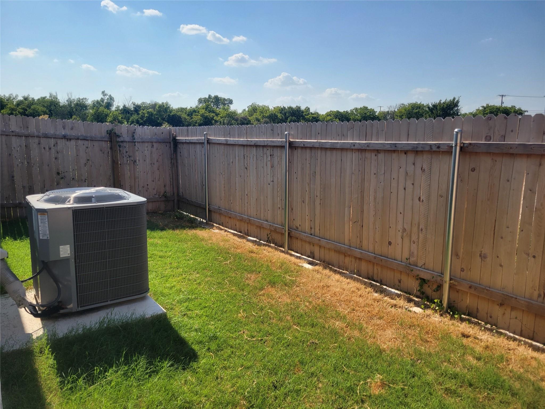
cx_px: 272
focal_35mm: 26
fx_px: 409
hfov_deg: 67.3
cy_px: 204
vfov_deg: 53.1
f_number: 1.8
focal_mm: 5.4
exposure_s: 1/2985
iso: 40
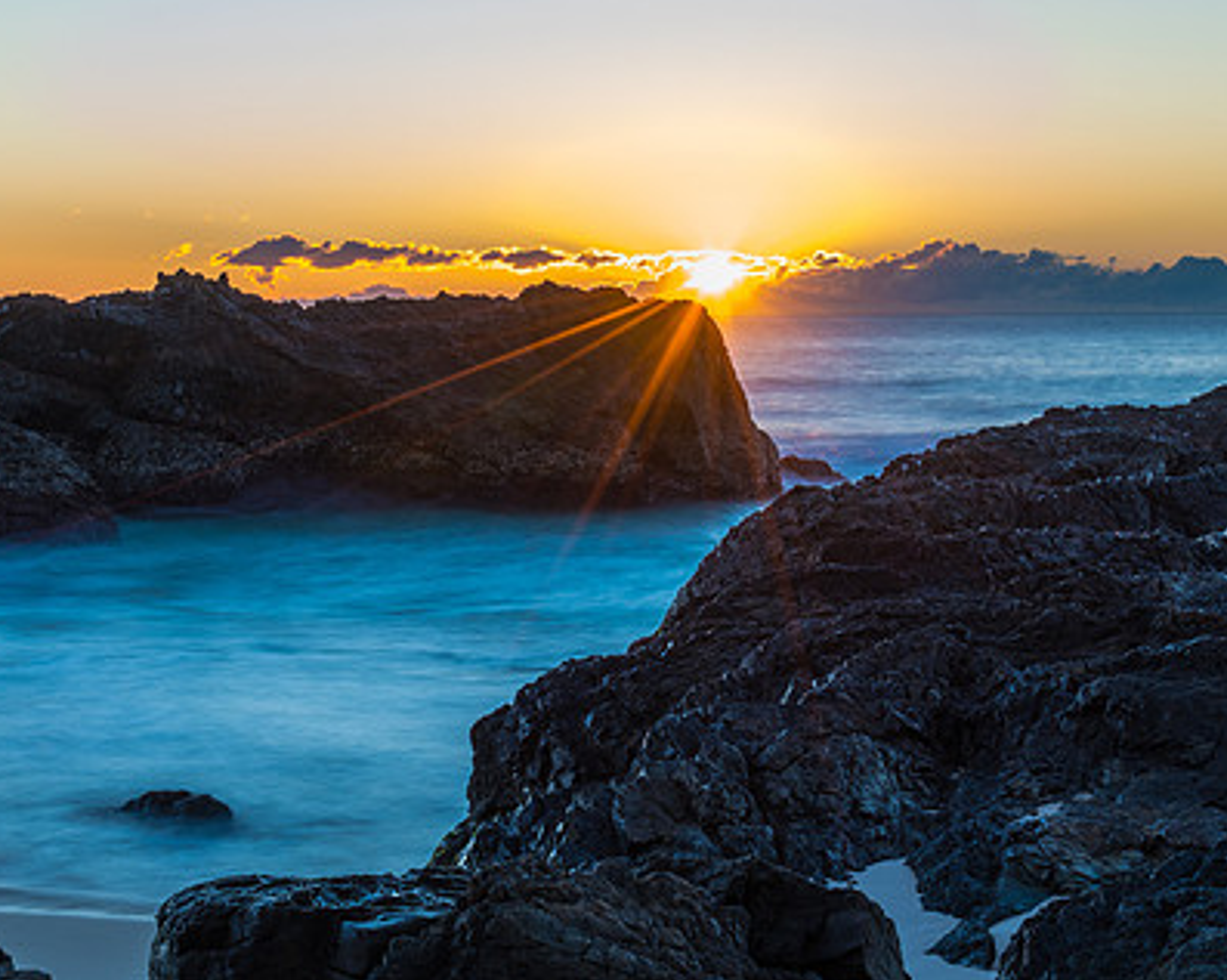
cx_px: 261
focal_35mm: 84
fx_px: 3048
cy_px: 582
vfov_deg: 18.2
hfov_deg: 22.5
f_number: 9
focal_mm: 40
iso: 31
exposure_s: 4
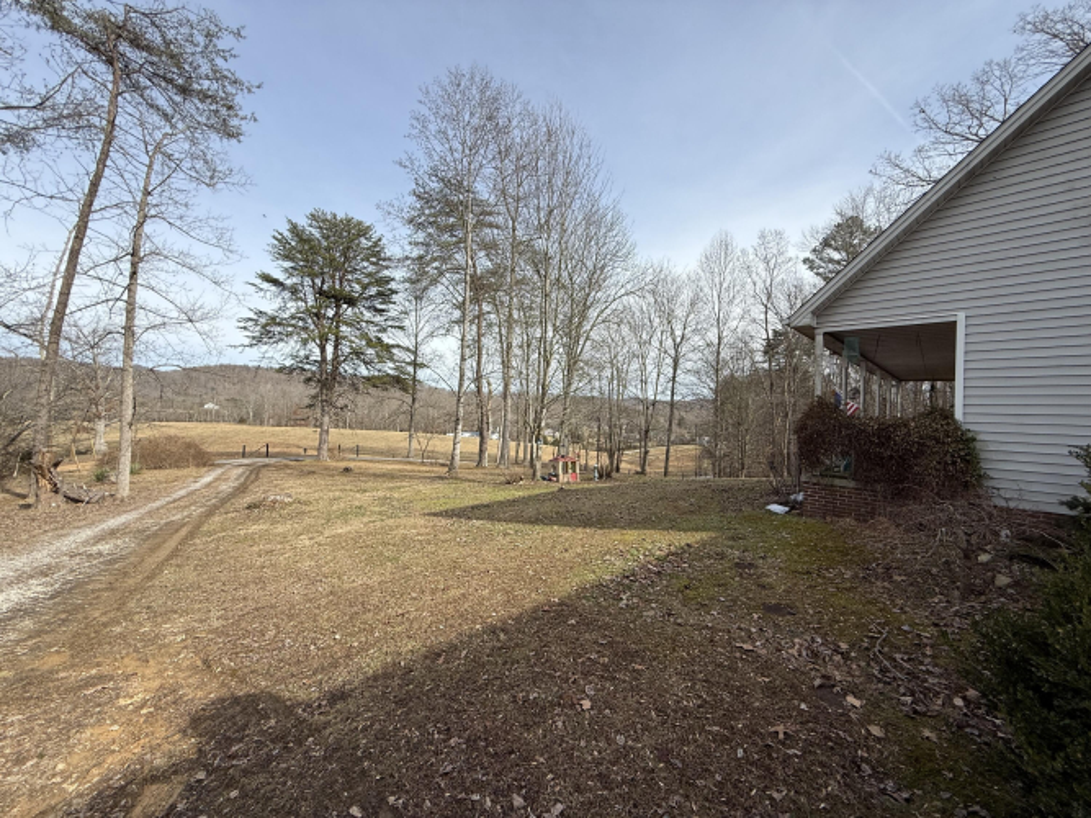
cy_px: 409
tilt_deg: +1.2
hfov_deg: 102.1
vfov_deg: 85.7
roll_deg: -1.7
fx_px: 441
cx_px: 546
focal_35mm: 14
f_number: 2.2
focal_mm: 2.22
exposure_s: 1/1368
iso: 50
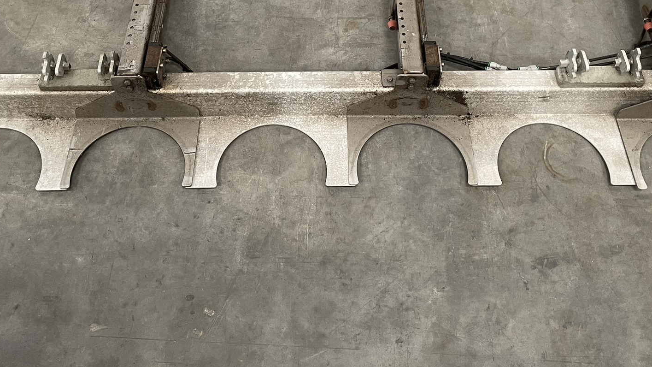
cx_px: 325
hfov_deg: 49.4
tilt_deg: -56.2
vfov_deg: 28.0
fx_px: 709
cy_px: 41
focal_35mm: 41
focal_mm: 4.2
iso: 160
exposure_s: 1/60
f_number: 1.6
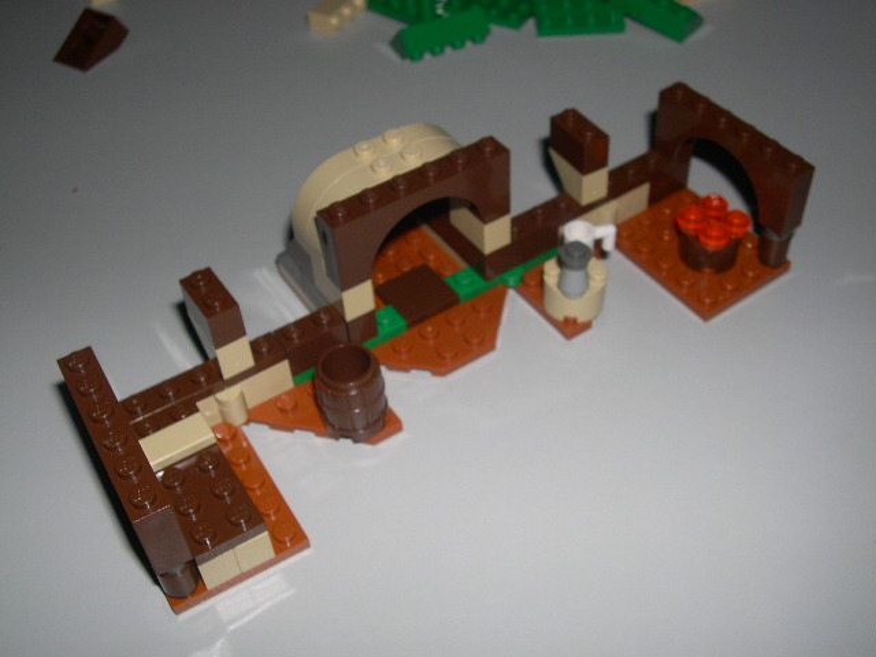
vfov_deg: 37.7
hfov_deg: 49.0
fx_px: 962
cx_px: 438
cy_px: 328
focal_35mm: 38
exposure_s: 1/60
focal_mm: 8
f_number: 7.6
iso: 100
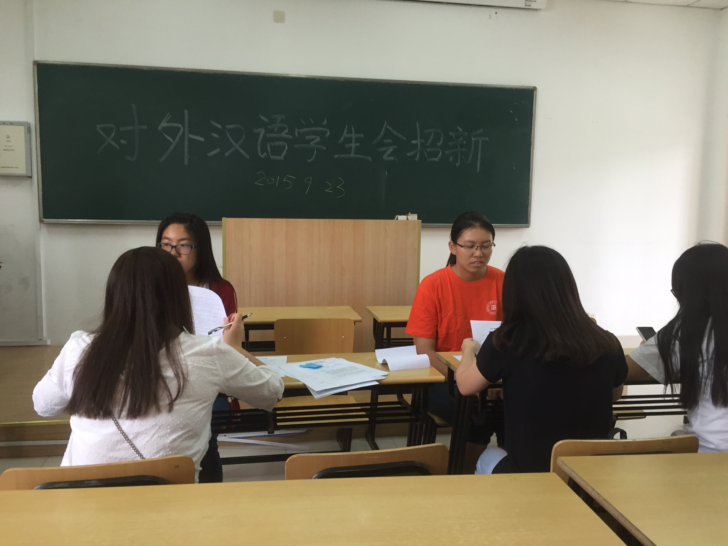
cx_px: 364
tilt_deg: -6.2
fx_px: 610
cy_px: 273
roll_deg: -3.1
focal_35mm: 29
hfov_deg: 61.7
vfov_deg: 48.2
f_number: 2.2
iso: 80
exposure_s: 1/33
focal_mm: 4.15
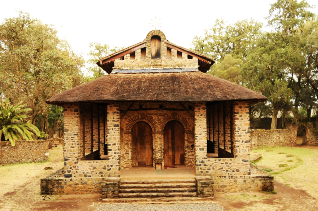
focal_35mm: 36
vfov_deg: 36.8
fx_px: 318
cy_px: 106
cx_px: 159
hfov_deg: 53.2
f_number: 3.8
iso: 800
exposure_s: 1/1000
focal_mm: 24
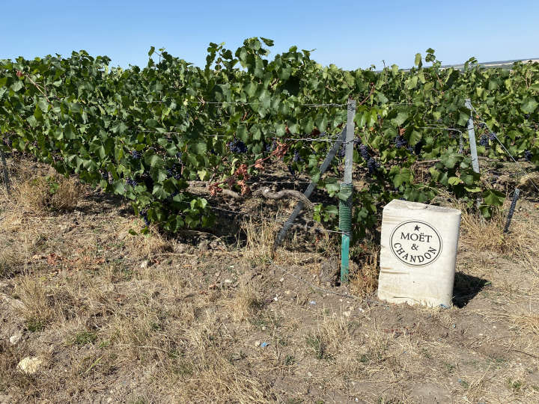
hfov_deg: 67.3
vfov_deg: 53.1
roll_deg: +4.8
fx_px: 405
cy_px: 202
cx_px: 270
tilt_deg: -16.3
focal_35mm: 26
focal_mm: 4.25
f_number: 1.8
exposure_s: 1/2967
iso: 32
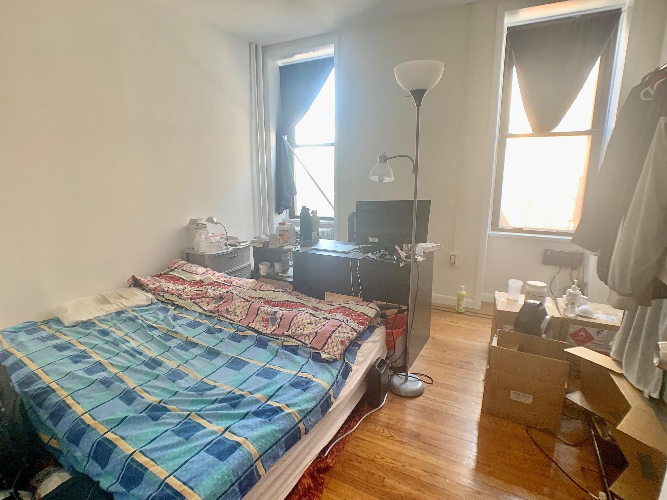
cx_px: 334
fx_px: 501
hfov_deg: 67.3
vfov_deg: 53.1
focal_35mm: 26
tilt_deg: -12.0
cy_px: 250
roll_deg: +0.4
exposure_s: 1/60
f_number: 1.8
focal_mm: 4.25
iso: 200
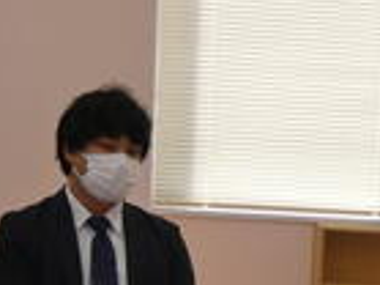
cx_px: 448
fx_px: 1579
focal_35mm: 144
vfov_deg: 10.1
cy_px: 367
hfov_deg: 13.4
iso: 100
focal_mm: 9
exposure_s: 1/80
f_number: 3.9
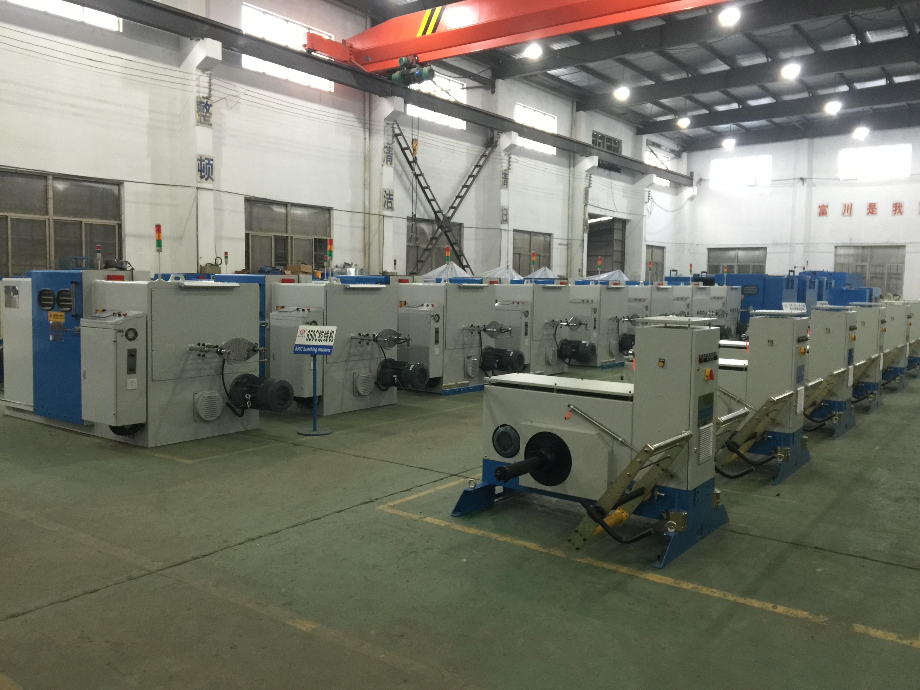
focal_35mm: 29
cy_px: 345
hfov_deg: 61.7
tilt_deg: -4.1
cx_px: 460
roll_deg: -1.3
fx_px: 771
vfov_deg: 48.2
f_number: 2.2
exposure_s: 1/8
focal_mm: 4.15
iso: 100
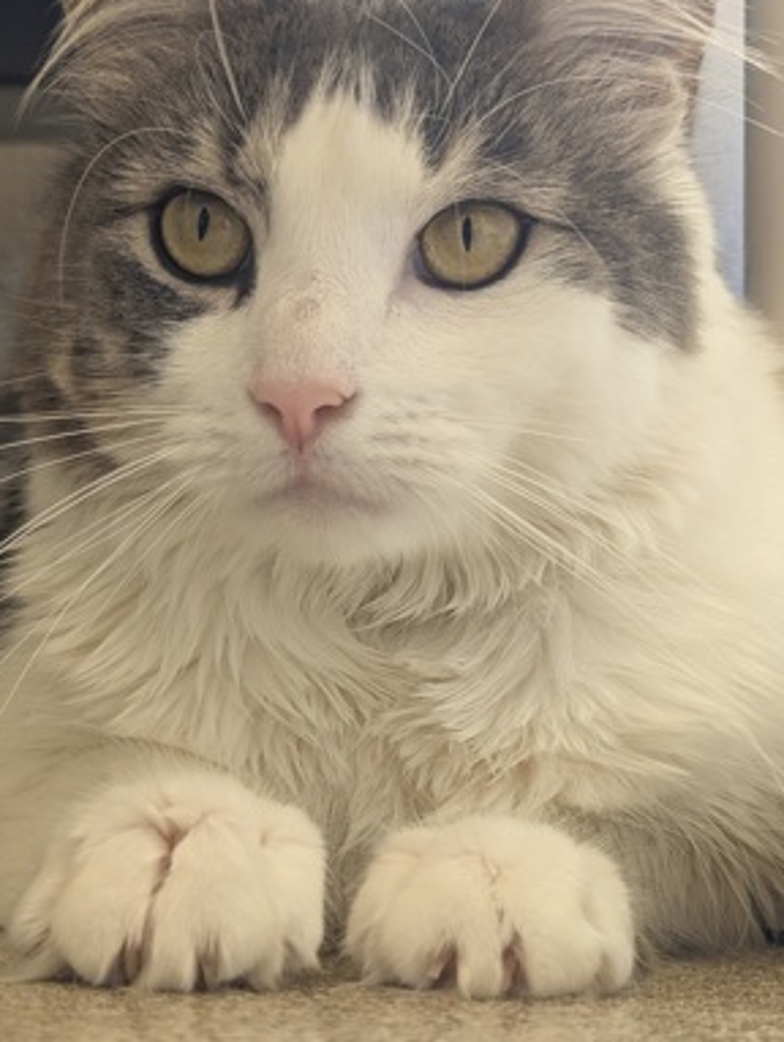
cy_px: 550
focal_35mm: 70
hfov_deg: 21.0
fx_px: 2110
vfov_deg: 27.7
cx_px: 338
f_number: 1.85
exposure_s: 1/40
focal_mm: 6.81
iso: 59
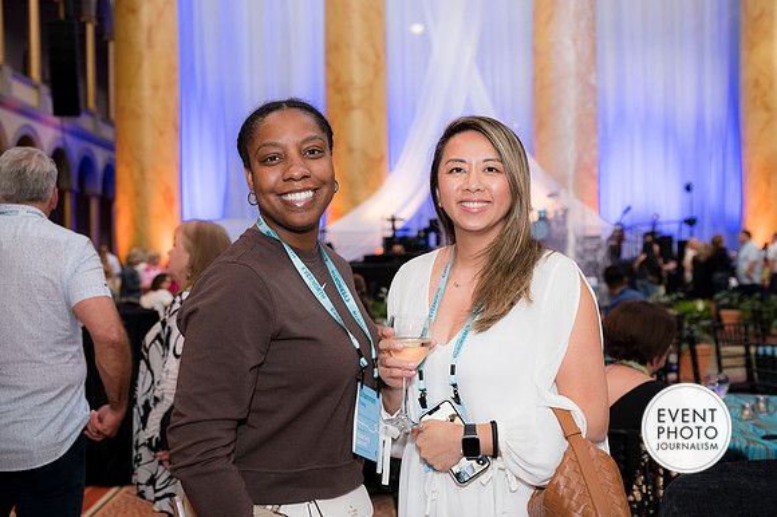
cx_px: 388
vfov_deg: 29.4
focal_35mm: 46
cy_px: 258
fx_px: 987
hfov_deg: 43.0
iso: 800
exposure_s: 1/100
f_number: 4
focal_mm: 44
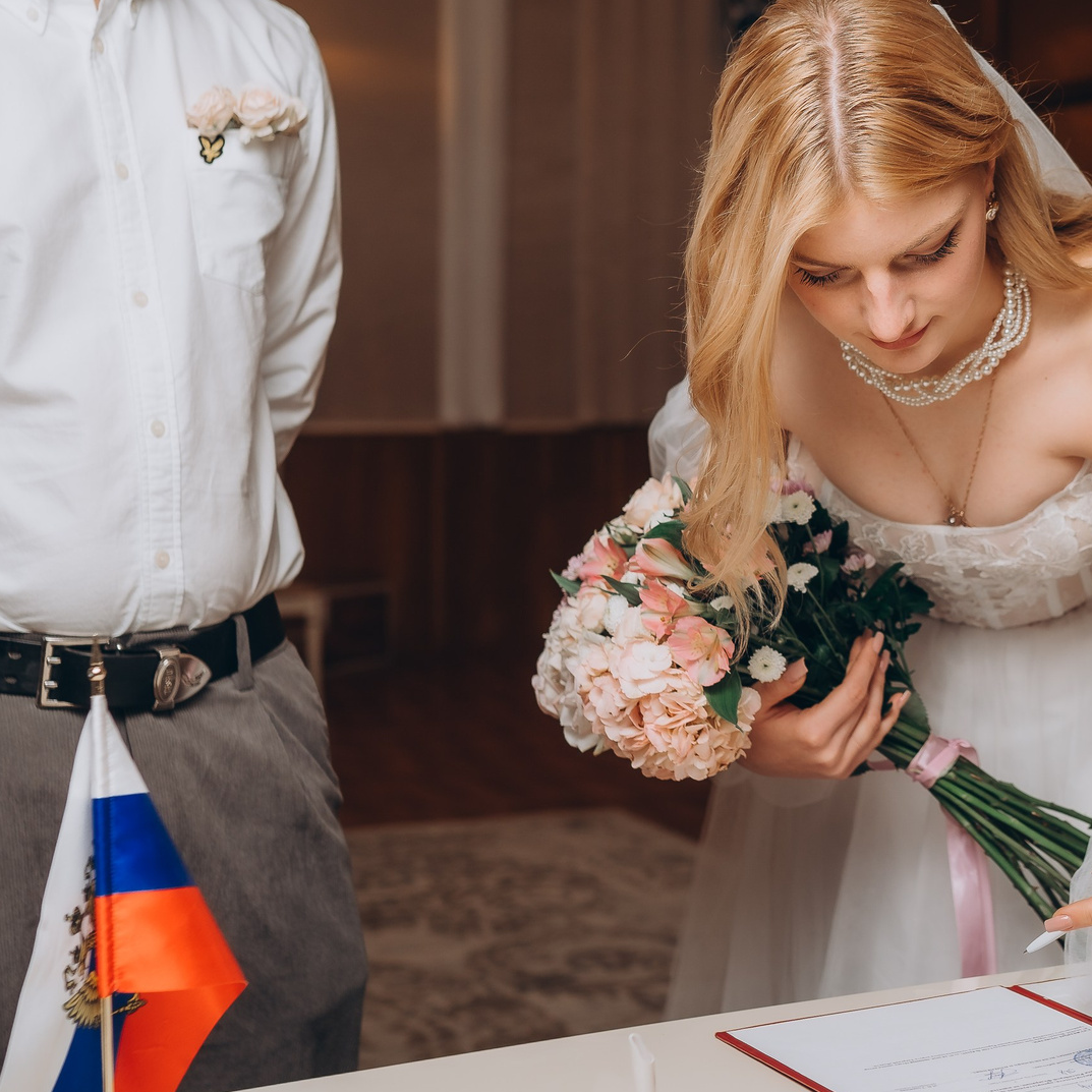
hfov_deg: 23.7
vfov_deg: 24.3
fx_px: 2534
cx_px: 984
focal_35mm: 71
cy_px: 486
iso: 160
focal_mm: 35
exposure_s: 1/200
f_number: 2.8
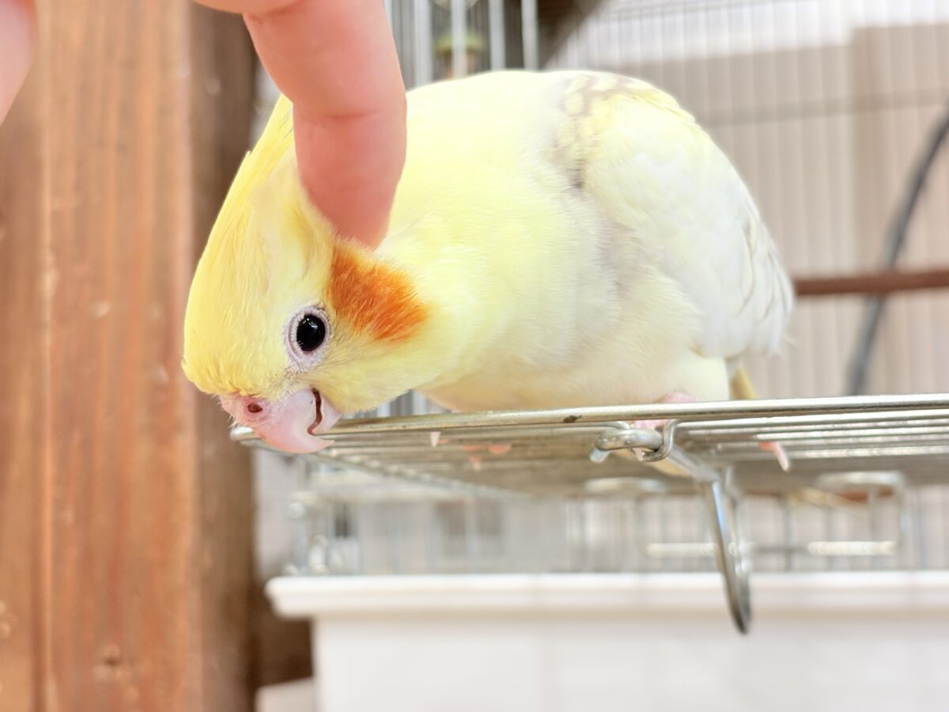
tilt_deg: +9.8
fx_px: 1426
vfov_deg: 28.0
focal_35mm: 52
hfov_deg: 36.8
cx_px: 474
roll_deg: +1.4
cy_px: 356
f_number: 1.6
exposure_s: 1/50
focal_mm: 5.96
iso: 80
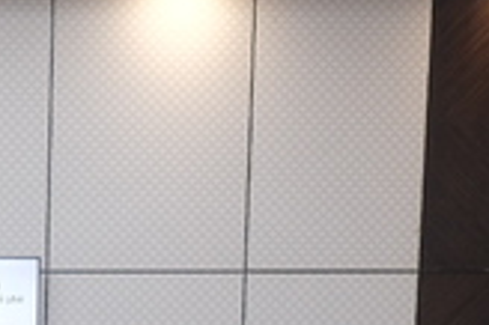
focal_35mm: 132
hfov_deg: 14.5
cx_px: -239
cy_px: 681
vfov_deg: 9.6
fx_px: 1791
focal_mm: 18
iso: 1000
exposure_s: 1/250
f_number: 2.8
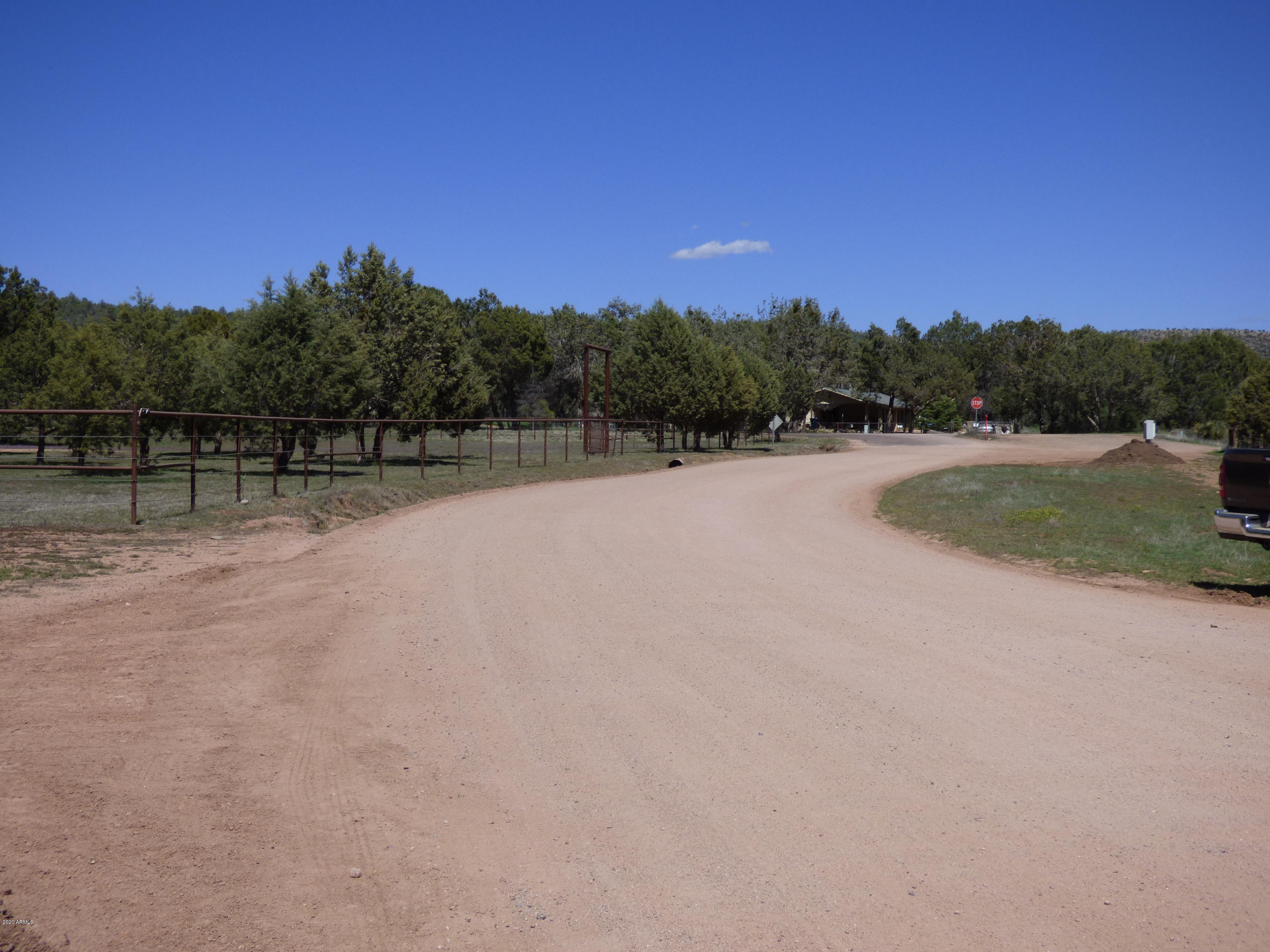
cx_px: 635
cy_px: 476
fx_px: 1688
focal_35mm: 46
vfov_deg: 31.5
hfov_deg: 41.2
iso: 100
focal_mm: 8.24
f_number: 3.8
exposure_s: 1/1600
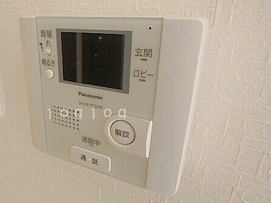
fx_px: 235
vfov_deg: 46.7
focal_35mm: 30
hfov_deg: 58.4
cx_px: 88
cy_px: 112
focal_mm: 3.7
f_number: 3.5
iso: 320
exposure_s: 1/30
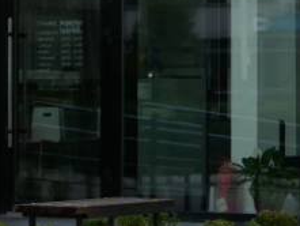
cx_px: 101
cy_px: 46
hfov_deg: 8.6
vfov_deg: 6.4
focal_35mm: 231
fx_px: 2003
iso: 200
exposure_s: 1/640
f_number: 4.5
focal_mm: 25
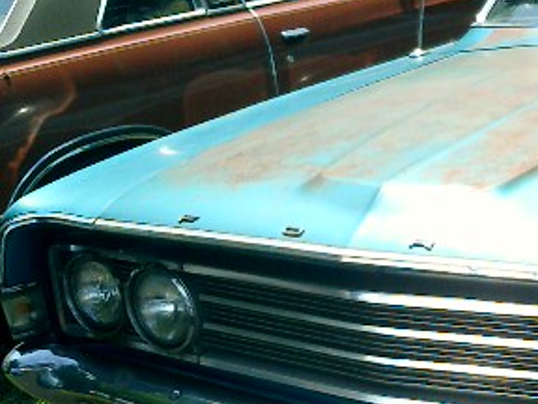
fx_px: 1243
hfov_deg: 23.6
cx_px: 508
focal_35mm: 80
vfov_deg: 18.2
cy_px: 350
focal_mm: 7.5
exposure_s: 1/1000
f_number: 3.2
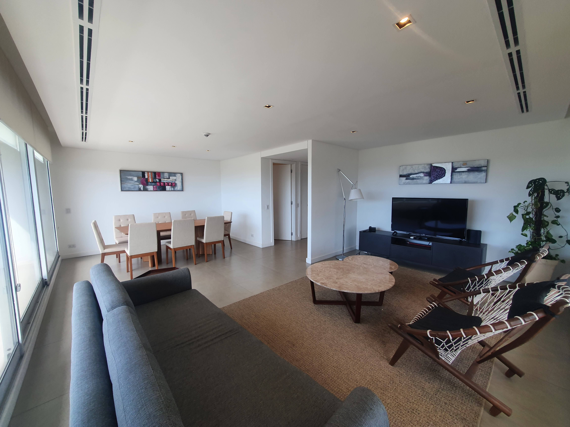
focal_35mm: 13
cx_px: 285
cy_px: 214
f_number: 2.2
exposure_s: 1/100
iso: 50
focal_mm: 1.8
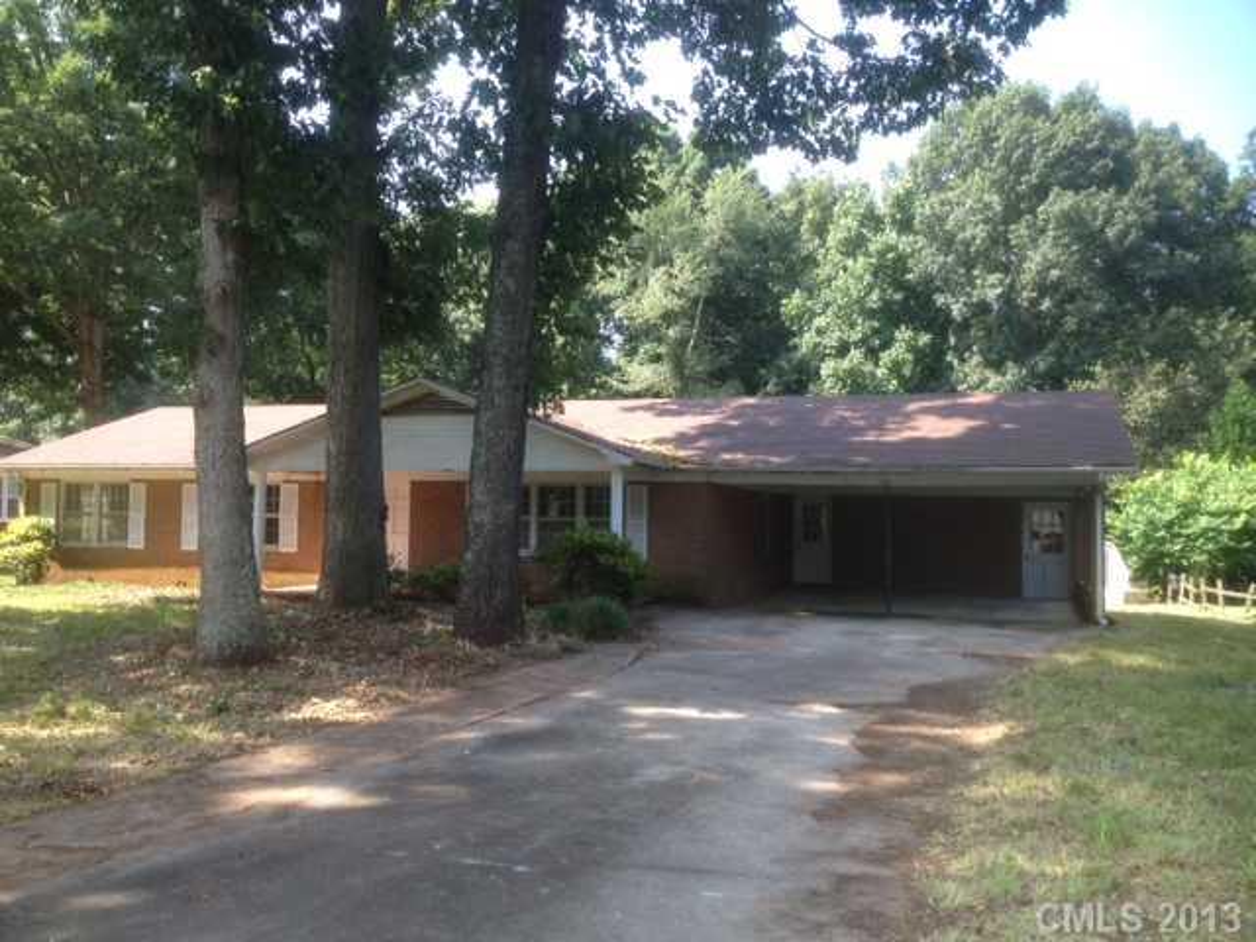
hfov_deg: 52.6
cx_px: 628
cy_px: 471
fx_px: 1270
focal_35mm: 35
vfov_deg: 40.7
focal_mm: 4.28
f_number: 2.4
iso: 50
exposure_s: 1/182
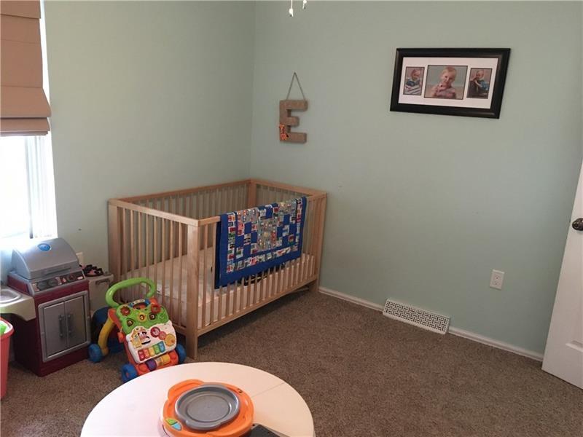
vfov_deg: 48.2
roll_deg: -3.7
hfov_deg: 61.7
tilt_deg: -12.7
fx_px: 488
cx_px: 292
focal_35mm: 29
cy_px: 218
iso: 320
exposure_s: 1/15
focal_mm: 4.15
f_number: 2.2
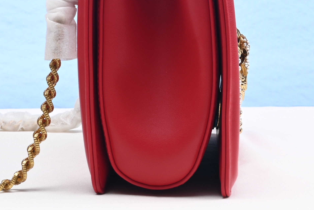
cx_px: 73
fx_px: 1108
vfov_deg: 10.5
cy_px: -81
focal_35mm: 127
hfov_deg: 16.0
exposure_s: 1/2
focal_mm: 40
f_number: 16
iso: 100
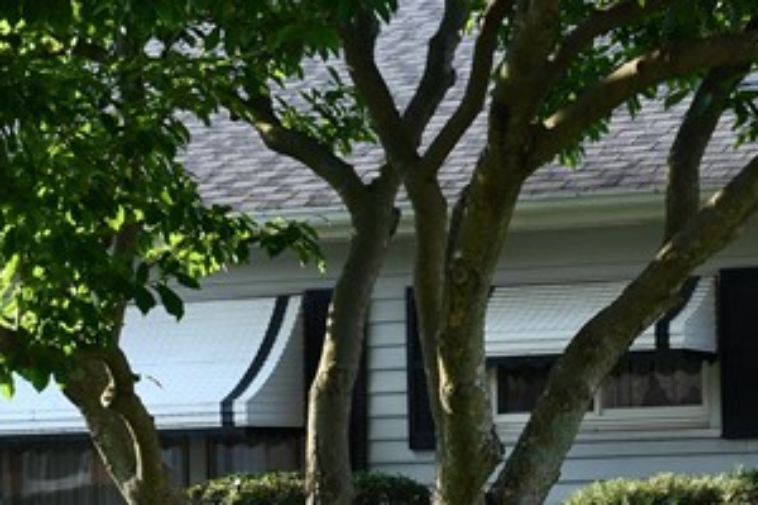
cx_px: 515
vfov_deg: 8.3
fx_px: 3432
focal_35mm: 163
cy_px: 737
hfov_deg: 12.6
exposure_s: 1/125
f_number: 5.6
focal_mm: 30
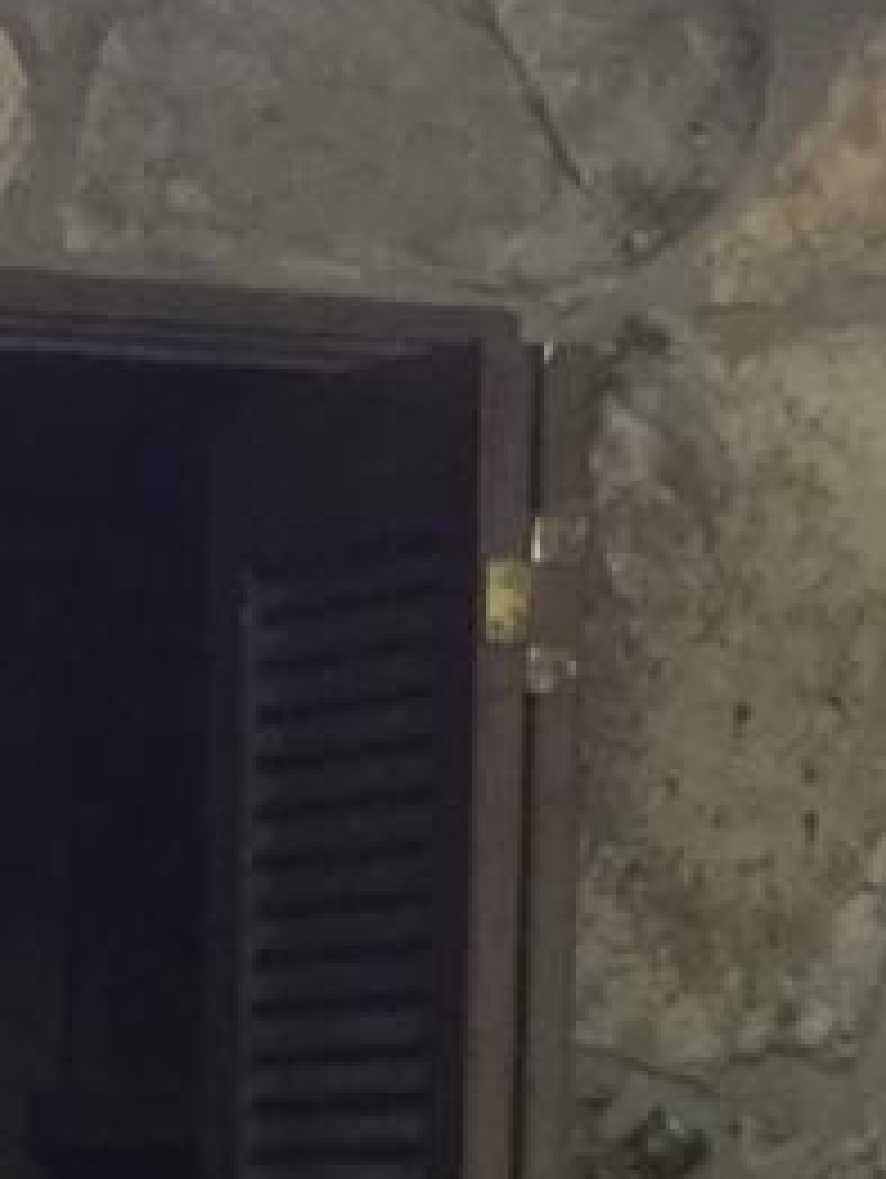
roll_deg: -1.7
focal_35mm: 221
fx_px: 7530
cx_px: -153
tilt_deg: -10.0
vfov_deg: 8.3
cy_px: 2786
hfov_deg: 6.7
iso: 125
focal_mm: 4.15
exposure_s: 1/17
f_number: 2.2
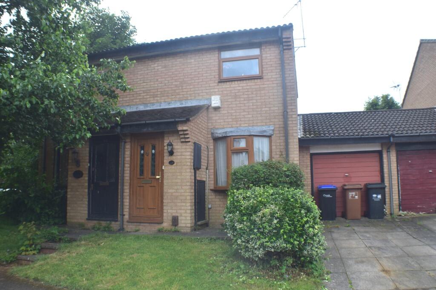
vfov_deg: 38.4
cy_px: 145
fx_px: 418
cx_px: 218
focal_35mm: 34
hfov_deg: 55.1
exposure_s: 1/250
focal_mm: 23
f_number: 10
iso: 400
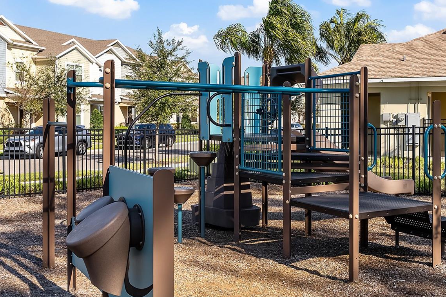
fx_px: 558
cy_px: 140
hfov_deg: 43.3
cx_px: 272
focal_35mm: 45
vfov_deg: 29.9
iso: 100
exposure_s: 1/500
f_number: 8
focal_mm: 32
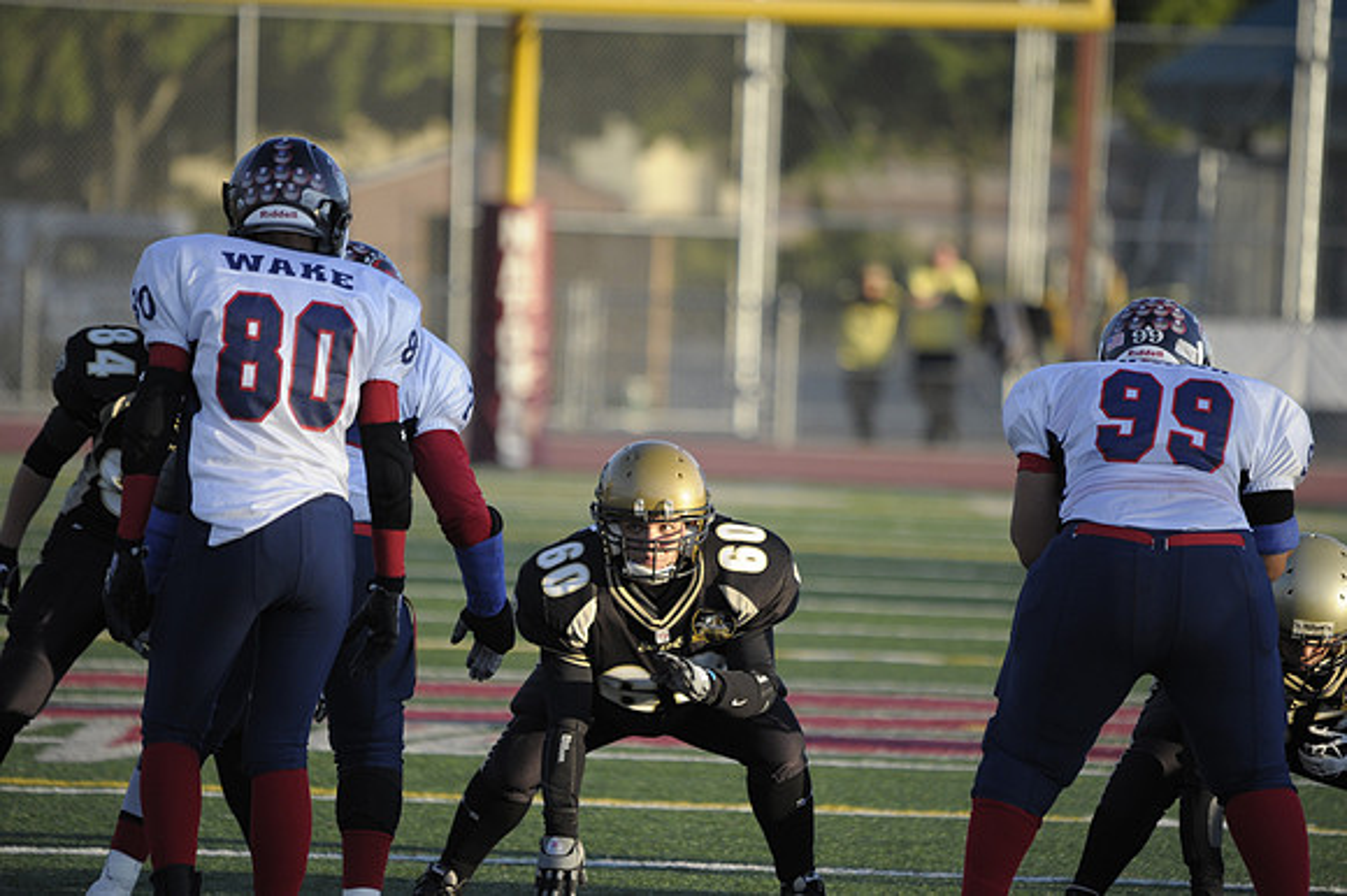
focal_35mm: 500
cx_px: 674
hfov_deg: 4.1
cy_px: 448
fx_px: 18697
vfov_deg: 2.7
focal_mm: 500
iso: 1250
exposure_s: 1/1000
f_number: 6.3
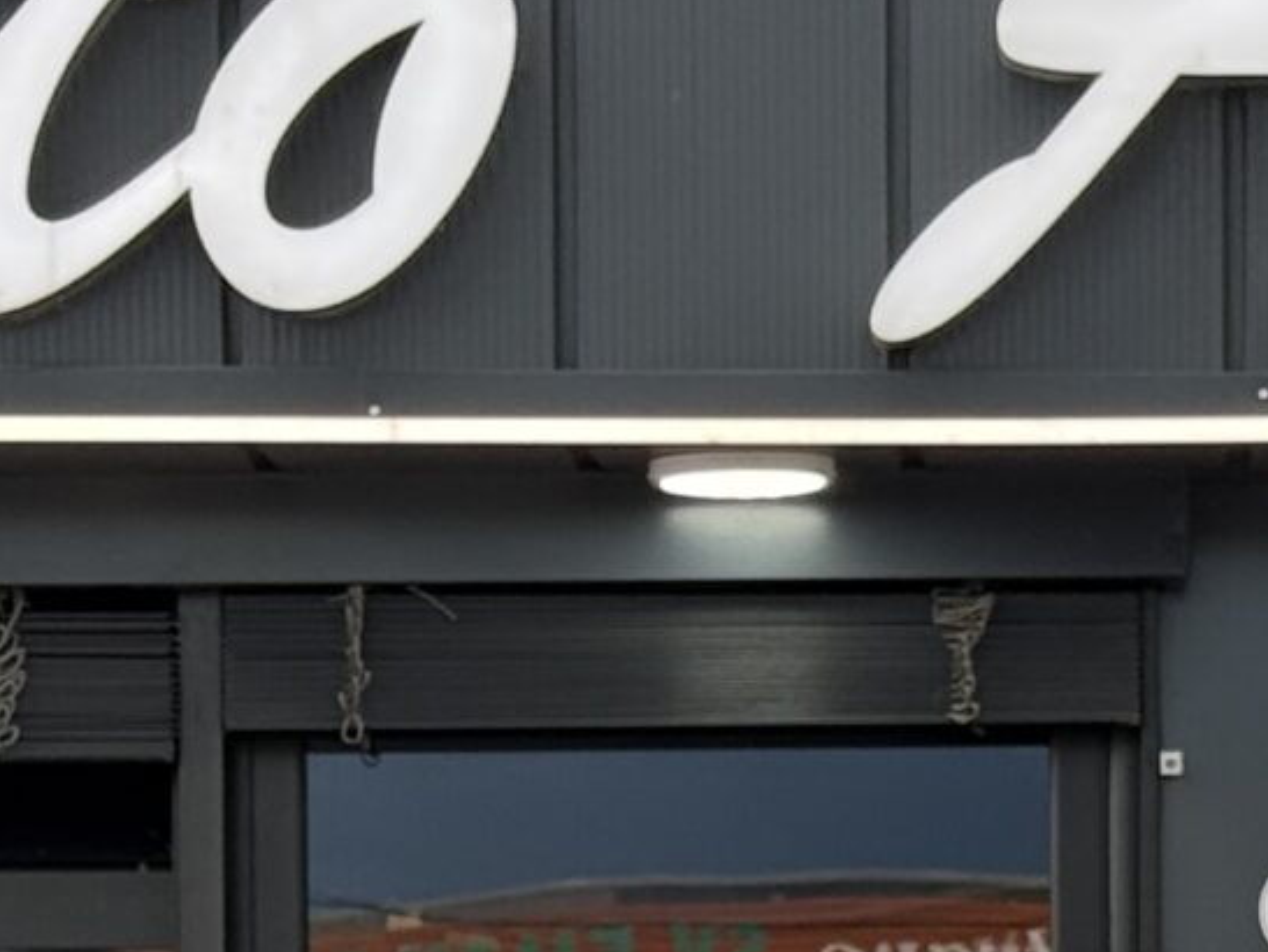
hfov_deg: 8.8
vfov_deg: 6.5
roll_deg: +0.0
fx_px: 8245
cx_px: 776
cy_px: 1509
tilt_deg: -1.5
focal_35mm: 225
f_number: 1.78
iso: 64
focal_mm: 6.76
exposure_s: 1/230
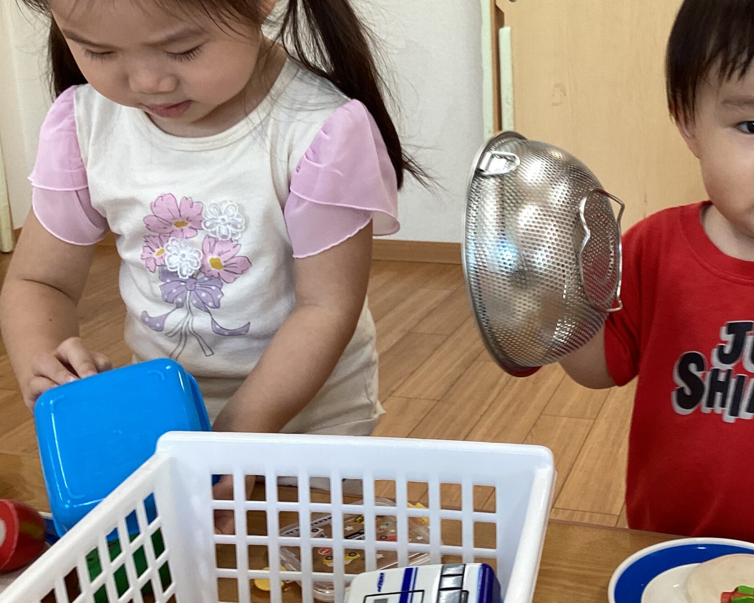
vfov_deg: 32.0
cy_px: 245
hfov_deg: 38.9
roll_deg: +1.4
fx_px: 1049
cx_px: 525
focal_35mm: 47
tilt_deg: -14.5
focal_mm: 3.3
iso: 50
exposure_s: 1/50
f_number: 2.4
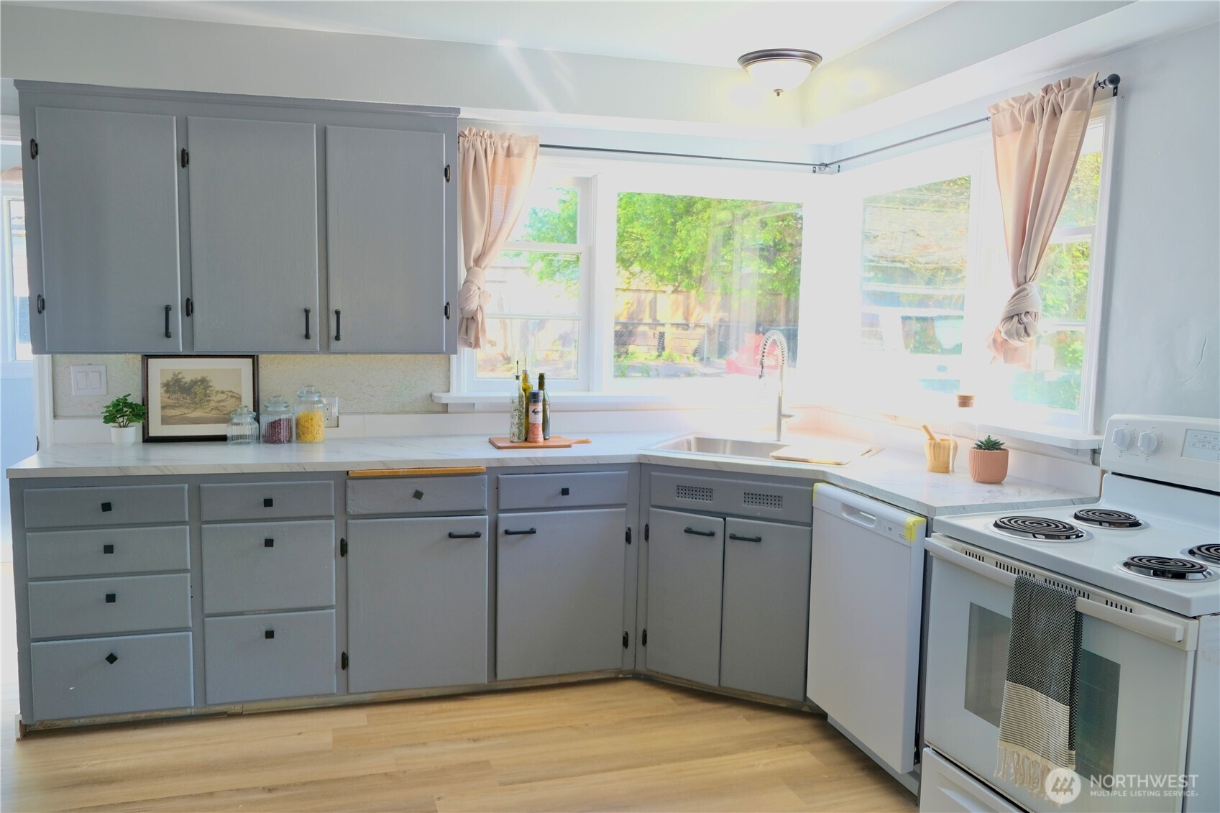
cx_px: 610
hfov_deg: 67.4
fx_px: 915
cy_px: 406
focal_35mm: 27
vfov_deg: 47.9
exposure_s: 1/100
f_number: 2.8
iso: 320
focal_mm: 18
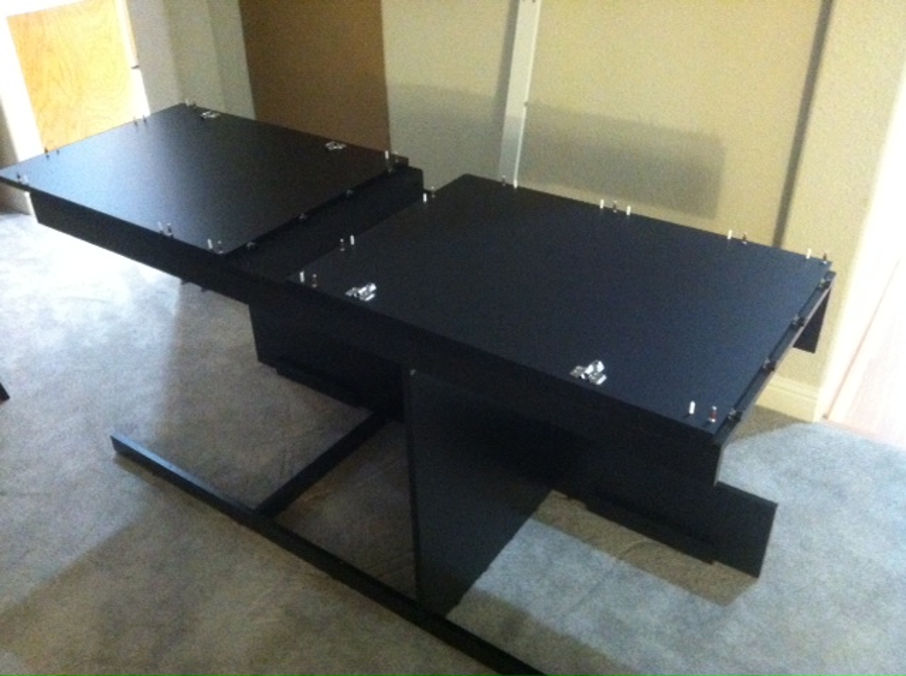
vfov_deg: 40.6
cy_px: 338
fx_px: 915
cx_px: 453
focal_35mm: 35
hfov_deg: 52.7
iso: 1000
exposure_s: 1/15
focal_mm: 3.85
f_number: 2.8
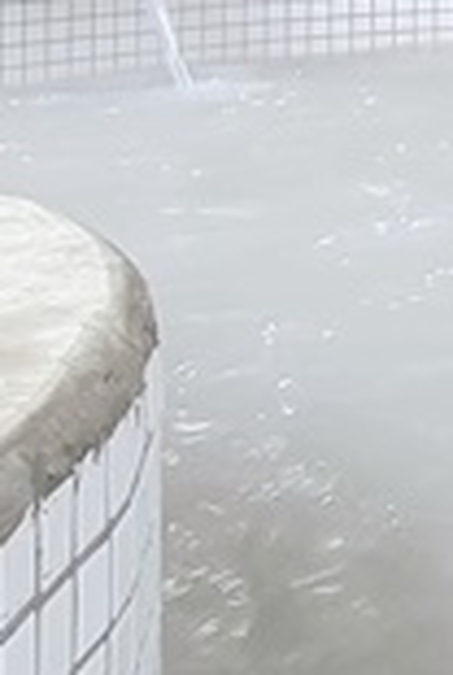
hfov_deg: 9.8
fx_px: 1635
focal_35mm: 87
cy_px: -183
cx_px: 1516
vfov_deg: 21.3
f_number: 2.2
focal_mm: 2.2
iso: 160
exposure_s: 1/59
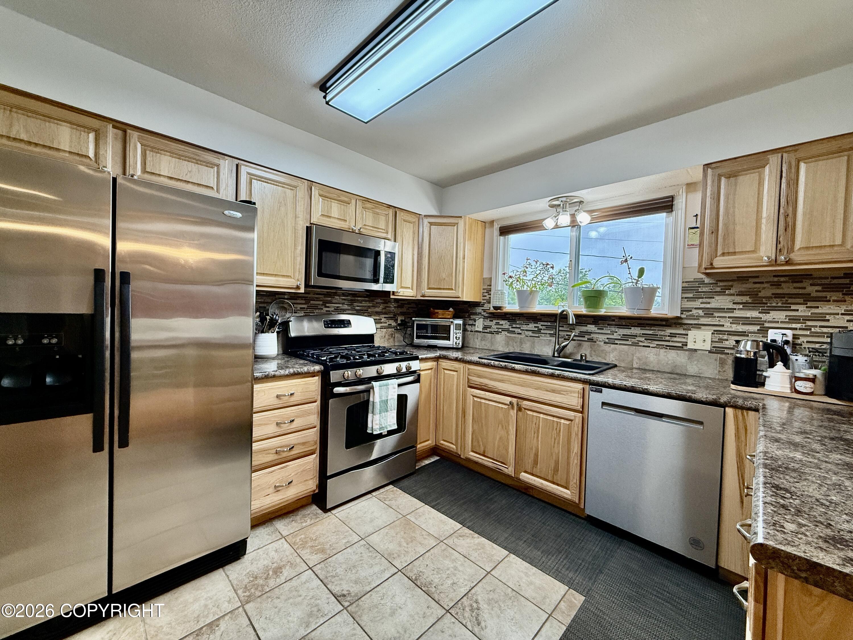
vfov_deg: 85.7
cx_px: 426
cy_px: 320
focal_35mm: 14
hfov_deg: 102.1
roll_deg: -2.4
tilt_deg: -1.4
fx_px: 345
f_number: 2.2
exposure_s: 1/120
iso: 160
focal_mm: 2.22
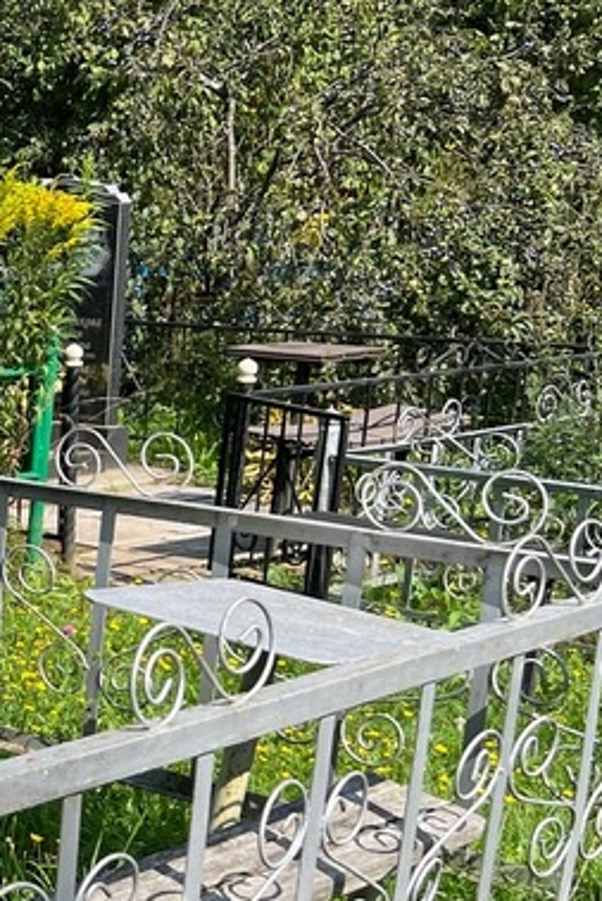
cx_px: -490
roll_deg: -1.8
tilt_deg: -12.5
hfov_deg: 15.8
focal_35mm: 73
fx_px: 1829
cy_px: 675
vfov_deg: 27.3
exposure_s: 1/2695
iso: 50
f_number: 1.5
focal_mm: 5.7
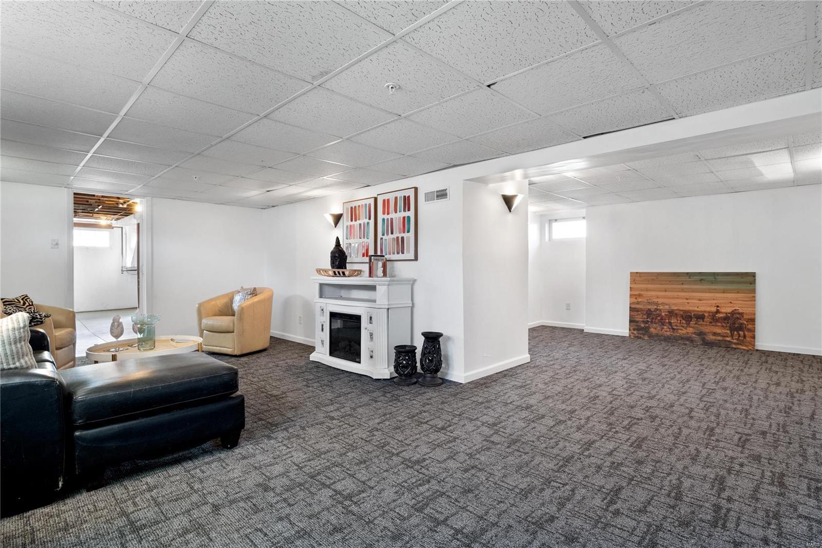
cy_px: 274
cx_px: 411
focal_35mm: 18
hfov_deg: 90.0
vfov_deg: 67.4
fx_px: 411
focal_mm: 9
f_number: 9
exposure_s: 1/1.25
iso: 400
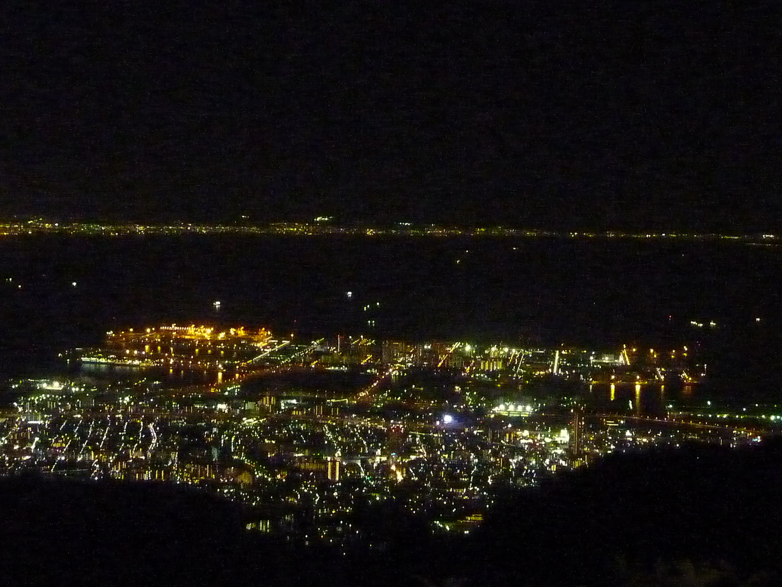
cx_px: 391
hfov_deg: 27.4
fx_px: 1604
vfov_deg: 20.7
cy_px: 294
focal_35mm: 71
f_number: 3.6
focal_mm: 6.5
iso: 1600
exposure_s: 1/8
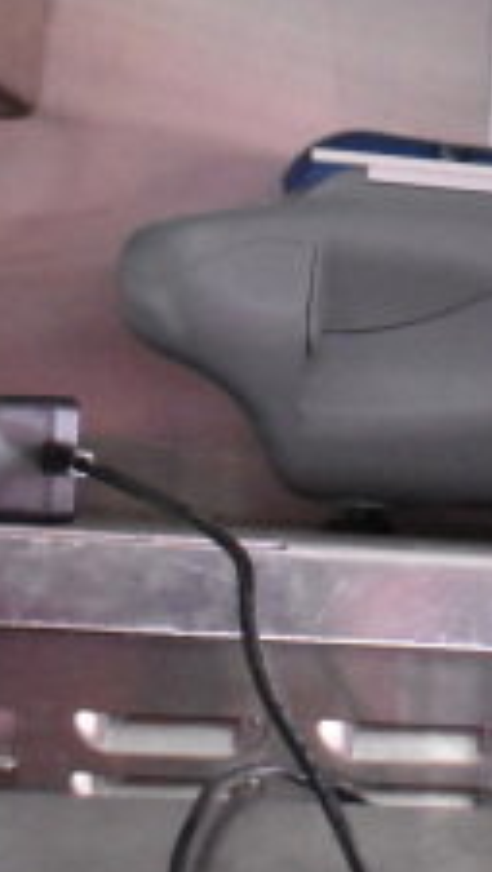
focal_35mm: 106
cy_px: 316
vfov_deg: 20.0
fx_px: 2462
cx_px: 1038
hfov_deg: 10.4
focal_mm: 25
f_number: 4
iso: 11400
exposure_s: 1/40
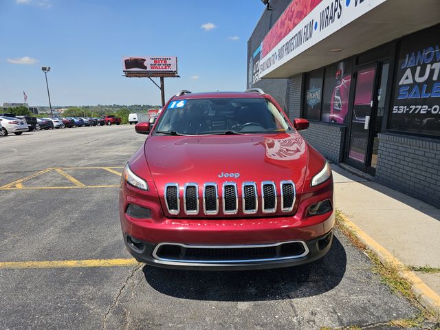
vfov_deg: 58.9
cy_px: 165
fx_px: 292
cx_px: 220
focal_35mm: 23
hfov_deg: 73.9
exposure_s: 1/754
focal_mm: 6.3
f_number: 1.7
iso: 10
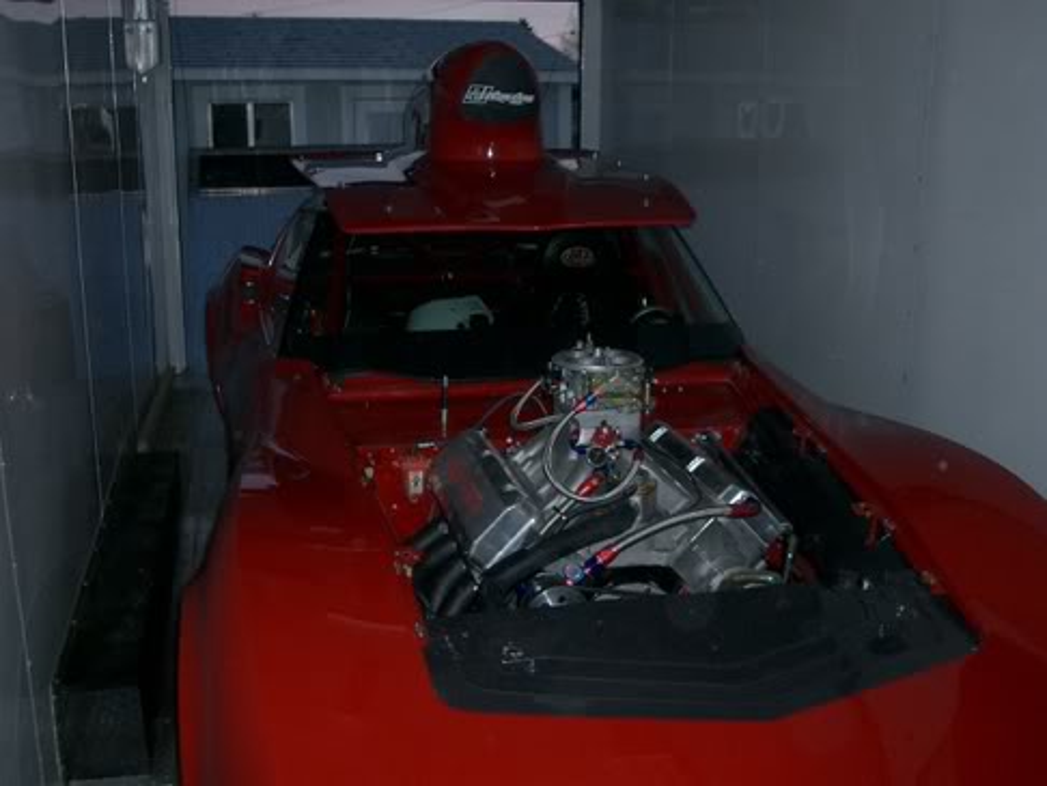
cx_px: 524
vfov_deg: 35.2
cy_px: 393
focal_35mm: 41
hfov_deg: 45.8
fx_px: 1241
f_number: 2.8
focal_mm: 6.8
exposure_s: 1/40
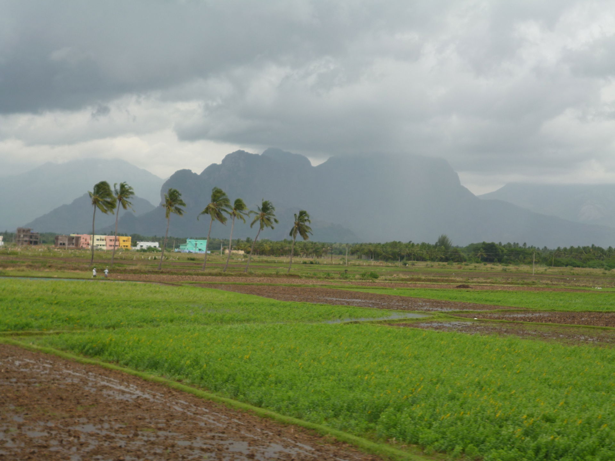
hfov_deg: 30.7
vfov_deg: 23.3
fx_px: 1119
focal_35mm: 63
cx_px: 308
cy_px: 230
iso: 100
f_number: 4.7
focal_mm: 11.2
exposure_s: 1/320
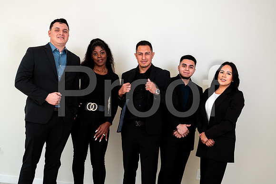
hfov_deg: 44.5
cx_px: 138
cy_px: 92
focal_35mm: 44
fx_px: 337
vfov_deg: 30.5
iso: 200
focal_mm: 44
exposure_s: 1/160
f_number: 5.6
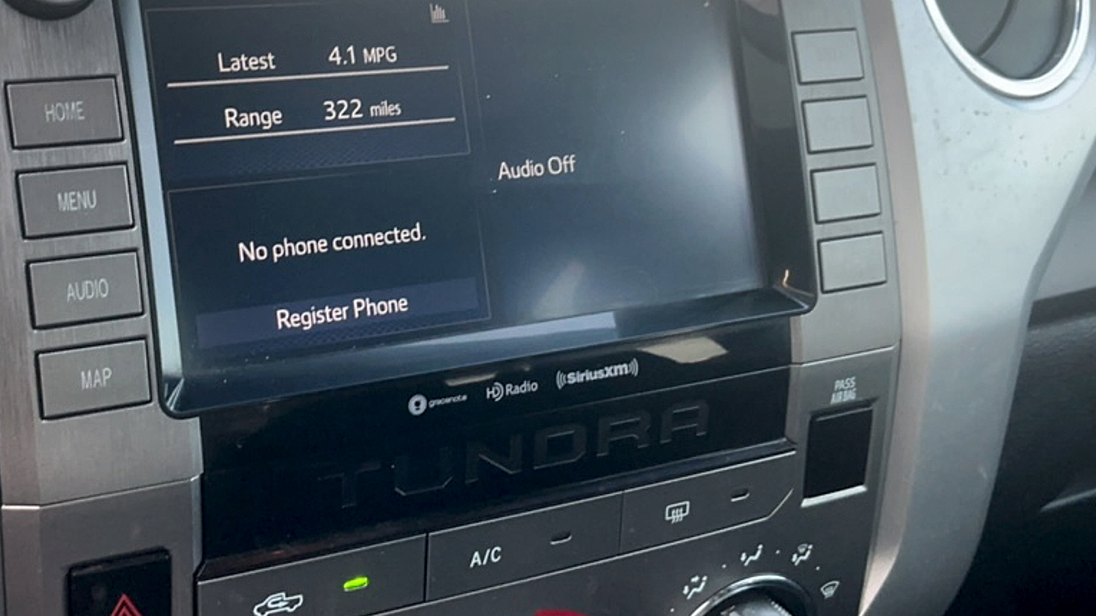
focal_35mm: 41
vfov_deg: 28.8
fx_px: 1191
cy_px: 196
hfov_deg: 49.1
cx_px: 432
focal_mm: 3
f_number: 1.8
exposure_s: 1/60
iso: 40
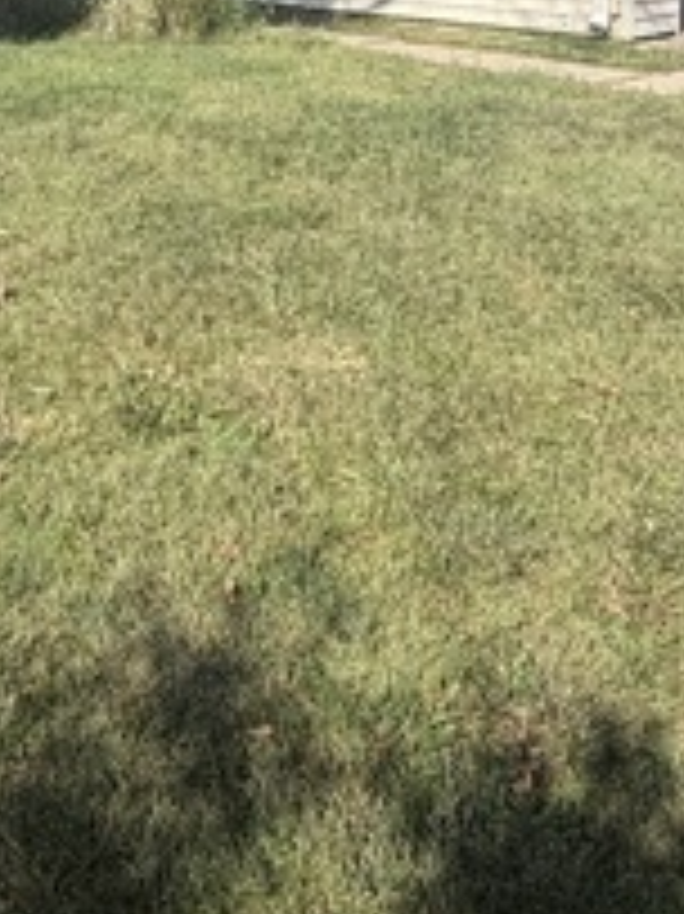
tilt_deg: +4.6
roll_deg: +1.7
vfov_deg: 34.9
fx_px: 1213
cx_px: 90
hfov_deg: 30.3
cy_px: -115
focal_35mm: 46
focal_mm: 2.22
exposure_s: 1/770
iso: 25
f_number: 2.2
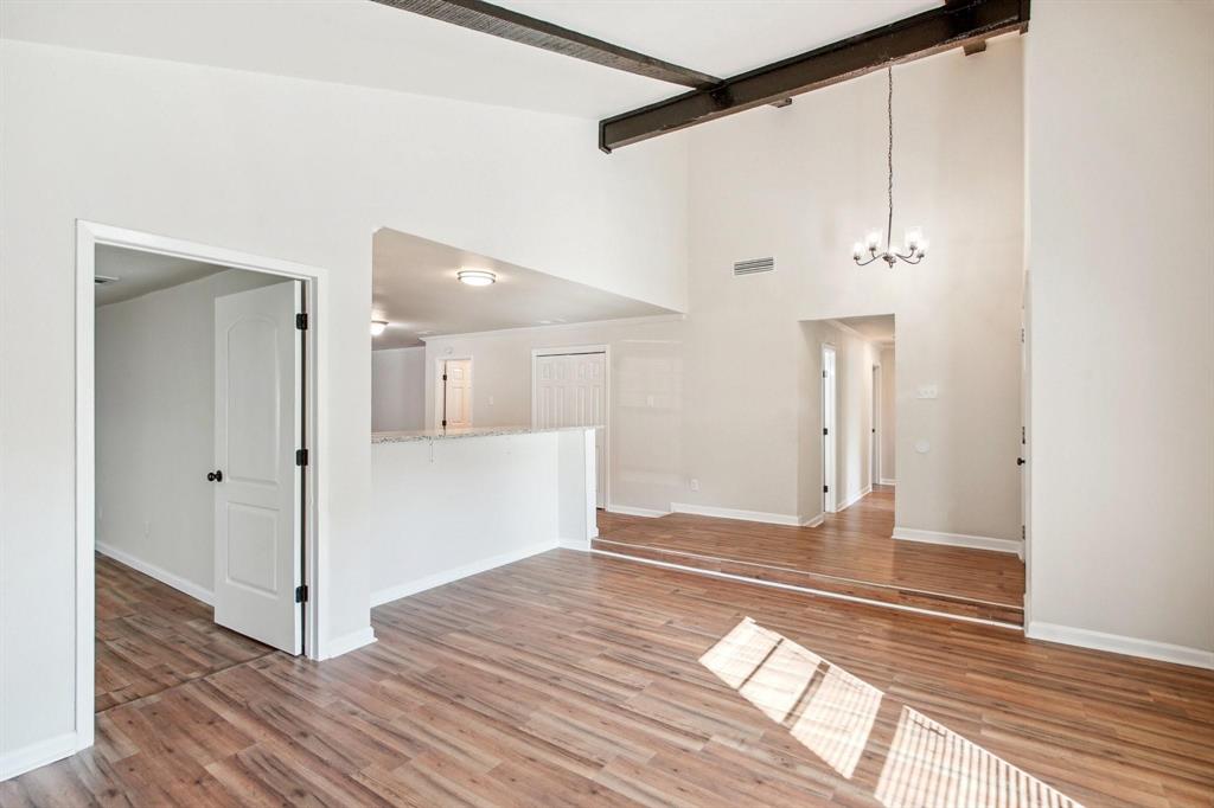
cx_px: 607
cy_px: 404
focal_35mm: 16
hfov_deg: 96.8
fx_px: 539
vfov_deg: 73.7
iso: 320
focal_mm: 16
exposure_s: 1/30
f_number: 8
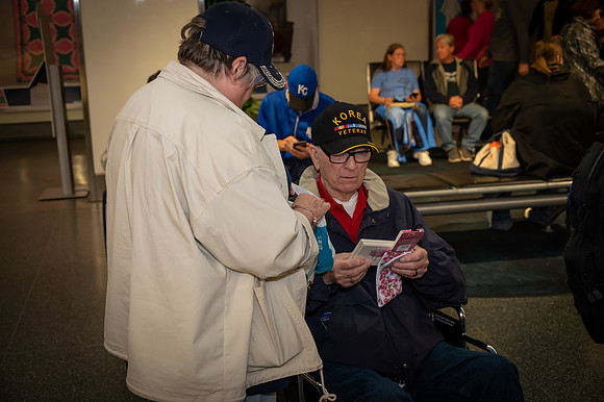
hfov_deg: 40.4
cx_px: 302
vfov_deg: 27.5
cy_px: 201
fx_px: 822
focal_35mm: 49
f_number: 5.6
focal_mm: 49
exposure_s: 1/50
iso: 2800
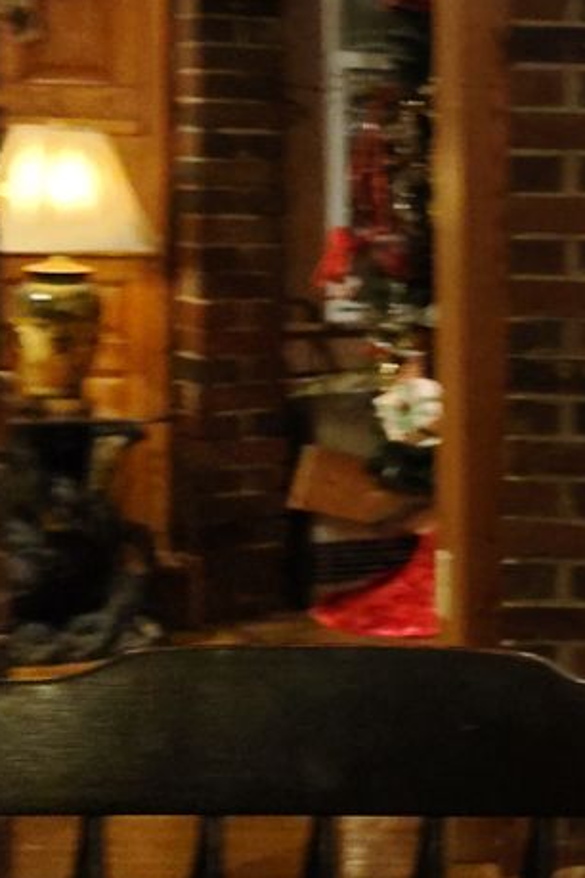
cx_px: 1214
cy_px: 302
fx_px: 2120
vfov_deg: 23.3
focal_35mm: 87
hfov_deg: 13.3
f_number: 1.8
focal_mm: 5.56
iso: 873
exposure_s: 1/30
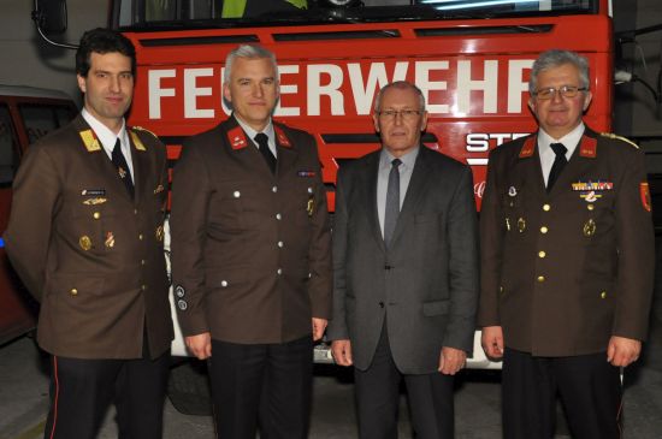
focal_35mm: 38
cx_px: 331
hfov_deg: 51.3
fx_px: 689
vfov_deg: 35.4
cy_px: 220
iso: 800
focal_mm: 25
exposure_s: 1/60
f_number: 4
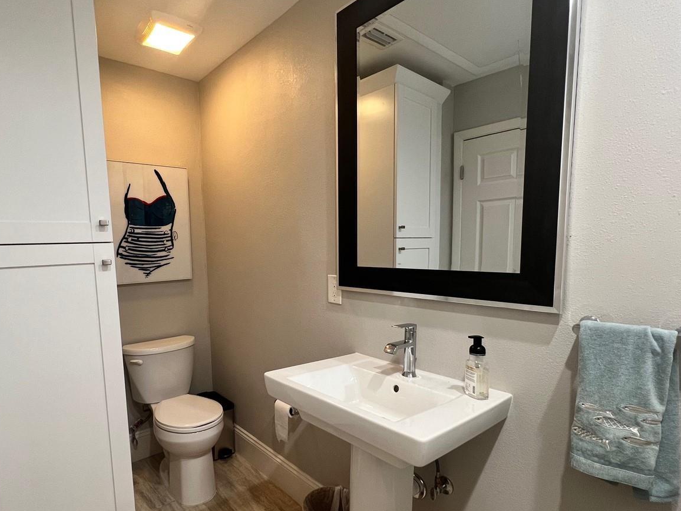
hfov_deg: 87.0
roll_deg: +1.5
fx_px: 354
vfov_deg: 71.3
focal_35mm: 18
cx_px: 283
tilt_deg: -6.5
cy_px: 285
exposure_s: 1/60
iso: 125
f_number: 1.8
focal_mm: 1.57
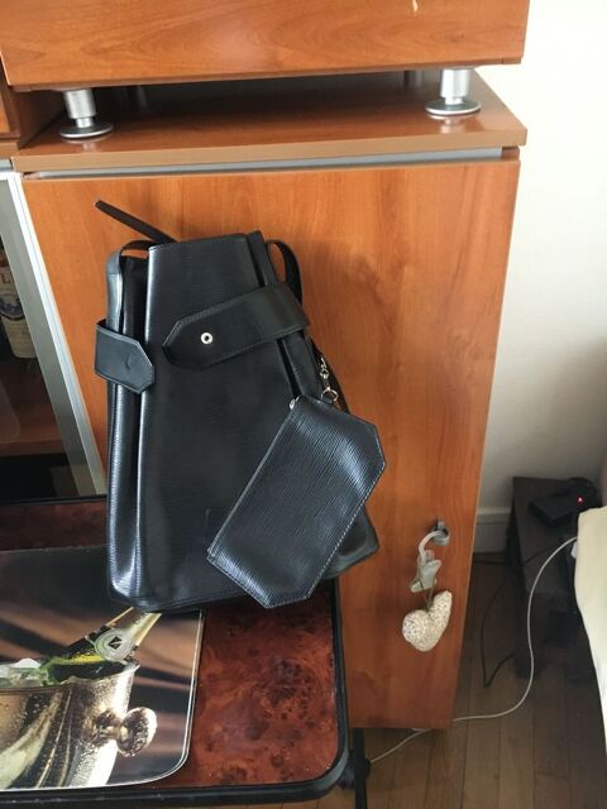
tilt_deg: -31.6
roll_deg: +3.2
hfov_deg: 48.2
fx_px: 678
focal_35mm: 29
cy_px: 404
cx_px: 304
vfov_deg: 61.7
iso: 250
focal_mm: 4.15
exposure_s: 1/17
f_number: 2.2
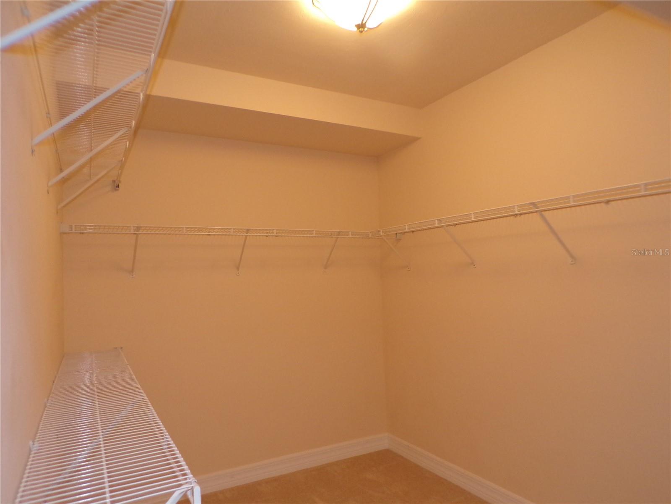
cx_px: 336
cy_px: 252
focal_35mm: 24
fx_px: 465
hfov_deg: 71.6
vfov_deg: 56.8
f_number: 3
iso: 200
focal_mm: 4.3
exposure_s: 1/34
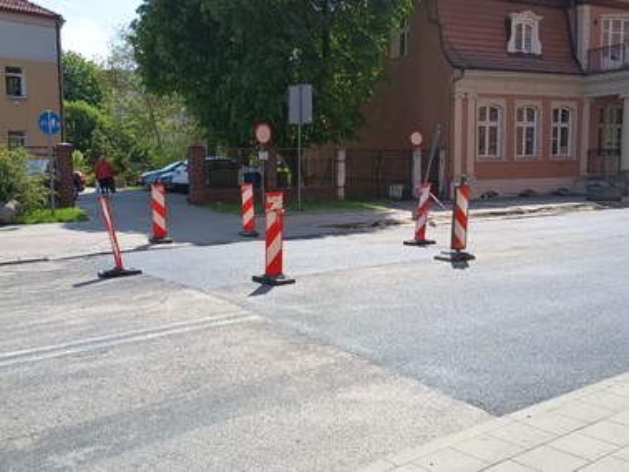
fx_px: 672
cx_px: 314
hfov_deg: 50.2
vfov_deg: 38.6
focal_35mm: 37
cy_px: 236
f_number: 1.7
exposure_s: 1/330
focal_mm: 5.27
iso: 50
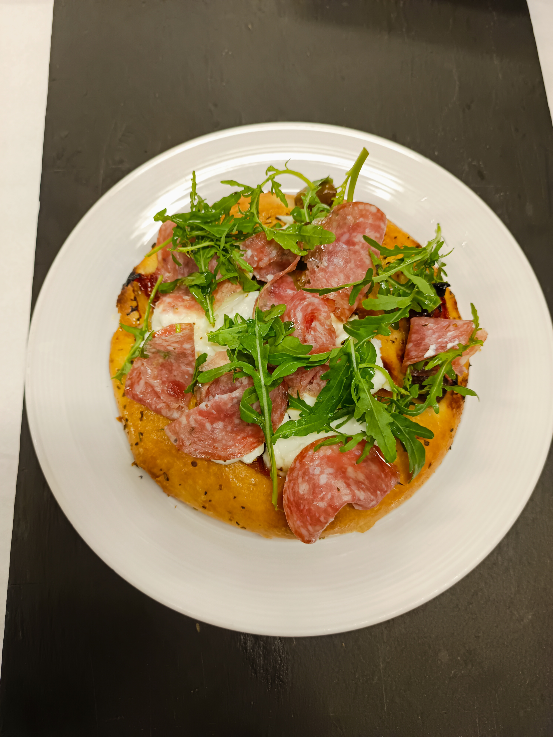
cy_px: 368
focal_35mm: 24
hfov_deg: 56.8
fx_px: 511
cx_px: 276
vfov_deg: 71.6
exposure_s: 1/50
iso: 152
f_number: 1.7
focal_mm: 5.31
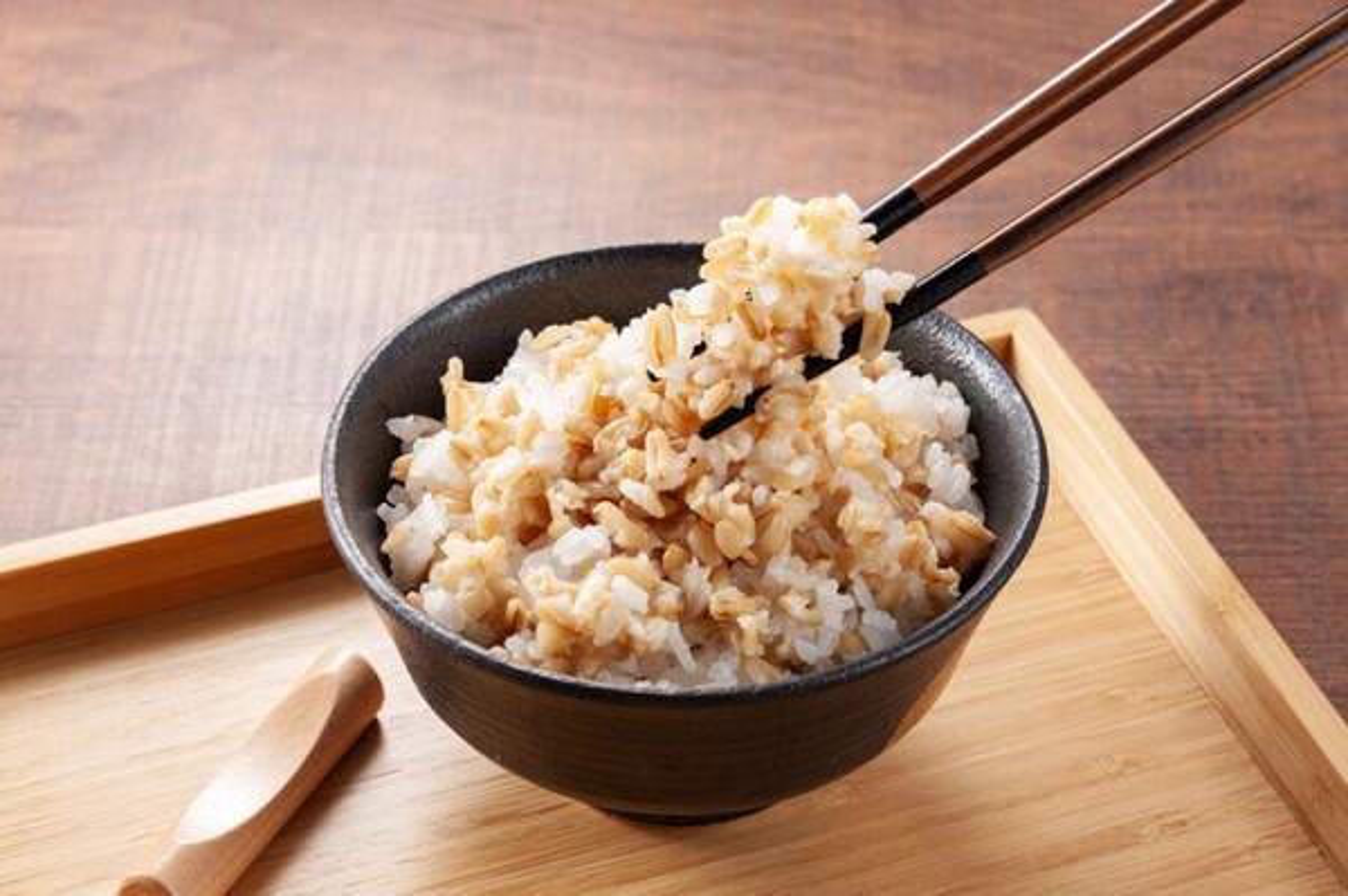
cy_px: 448
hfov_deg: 16.8
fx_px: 4564
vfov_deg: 11.2
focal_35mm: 122
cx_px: 674
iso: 320
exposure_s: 1/160
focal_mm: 122
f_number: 18
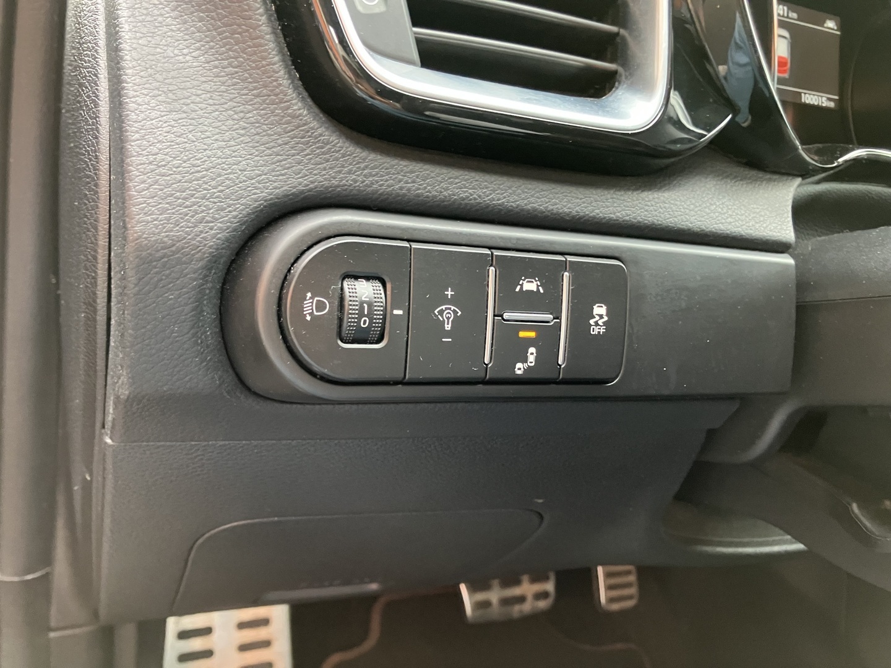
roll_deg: -8.8
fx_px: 721
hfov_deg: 63.4
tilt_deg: -18.3
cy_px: 334
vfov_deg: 49.7
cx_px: 446
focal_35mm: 28
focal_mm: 3.99
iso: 320
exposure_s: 1/60
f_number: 1.8
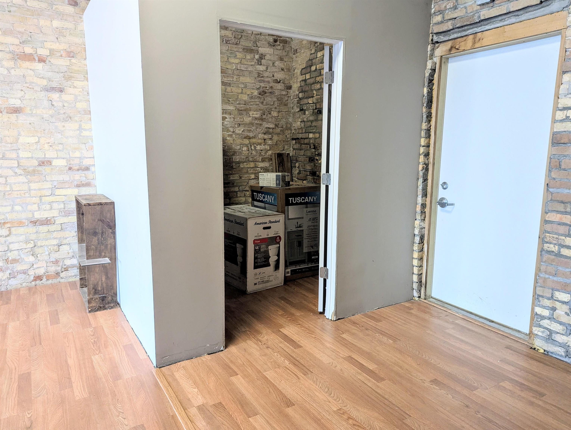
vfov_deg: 56.9
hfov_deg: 71.5
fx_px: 396
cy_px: 215
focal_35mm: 24
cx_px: 286
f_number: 1.85
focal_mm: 6.81
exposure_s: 1/120
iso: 317
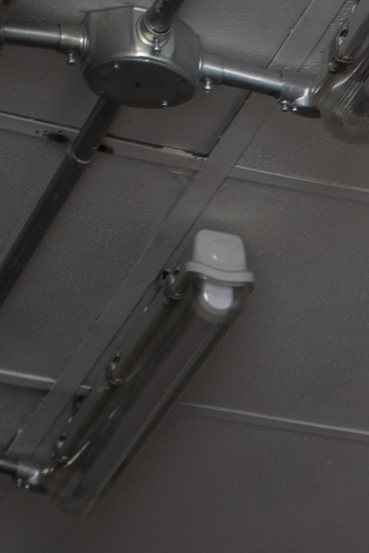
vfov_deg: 6.6
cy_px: 1847
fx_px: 4191
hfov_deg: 4.8
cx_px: 1137
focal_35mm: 273
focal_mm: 40.4
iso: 200
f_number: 8
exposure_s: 1/125
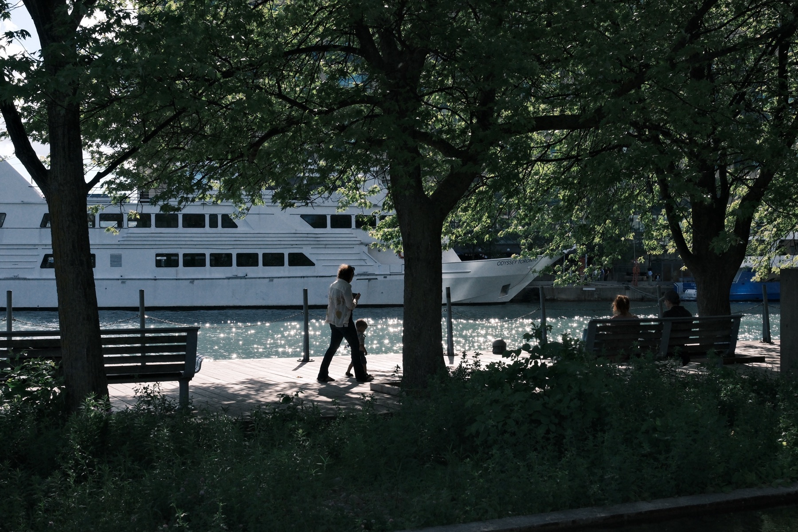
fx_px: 776
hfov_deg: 54.4
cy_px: 266
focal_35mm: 35
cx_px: 399
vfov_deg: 37.9
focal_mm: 23
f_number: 8
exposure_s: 1/1700
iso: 1000
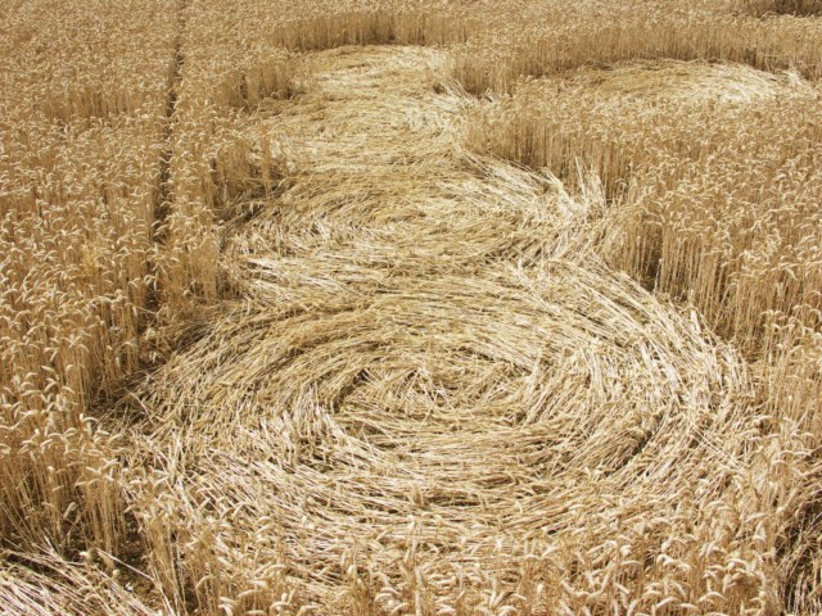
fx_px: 902
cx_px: 411
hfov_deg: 49.0
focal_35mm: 38
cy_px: 308
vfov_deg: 37.7
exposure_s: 1/250
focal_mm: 9.9
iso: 50
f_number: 6.3
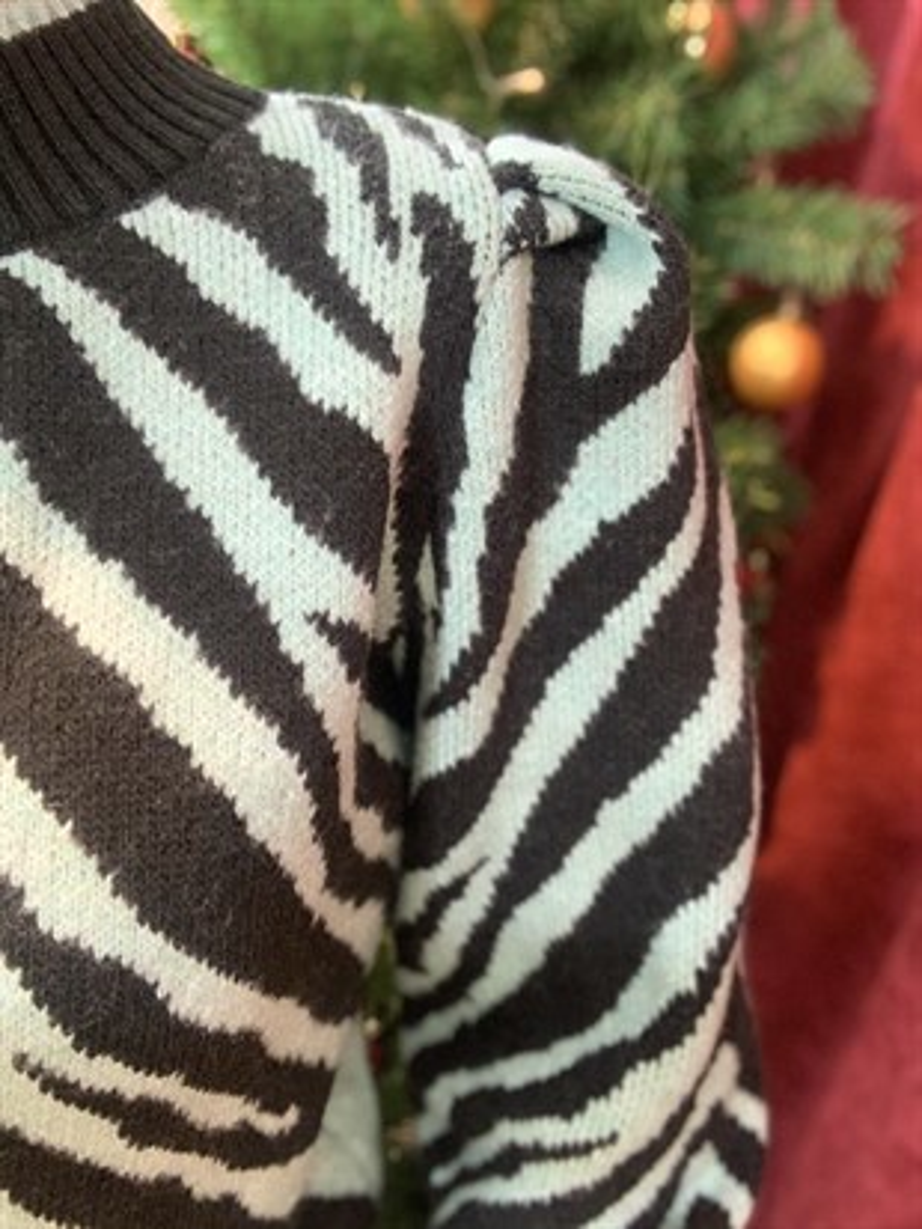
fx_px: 1136
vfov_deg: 56.8
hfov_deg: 44.2
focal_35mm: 32
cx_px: 461
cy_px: 614
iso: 400
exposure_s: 1/25
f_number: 2.2
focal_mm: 2.87
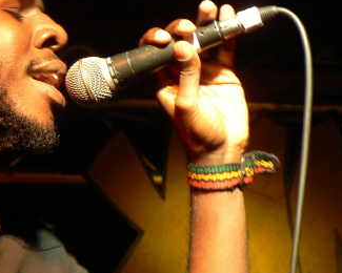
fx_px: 1933
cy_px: 88
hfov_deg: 10.1
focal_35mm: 191
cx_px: 39
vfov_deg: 8.1
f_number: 3.2
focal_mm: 18.2
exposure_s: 1/30
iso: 150
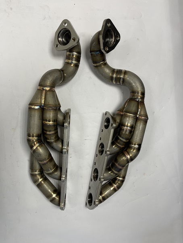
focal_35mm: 25
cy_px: 122
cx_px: 92
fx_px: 176
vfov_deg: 69.4
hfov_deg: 54.9
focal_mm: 5.1
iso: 50
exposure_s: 1/100
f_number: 1.6
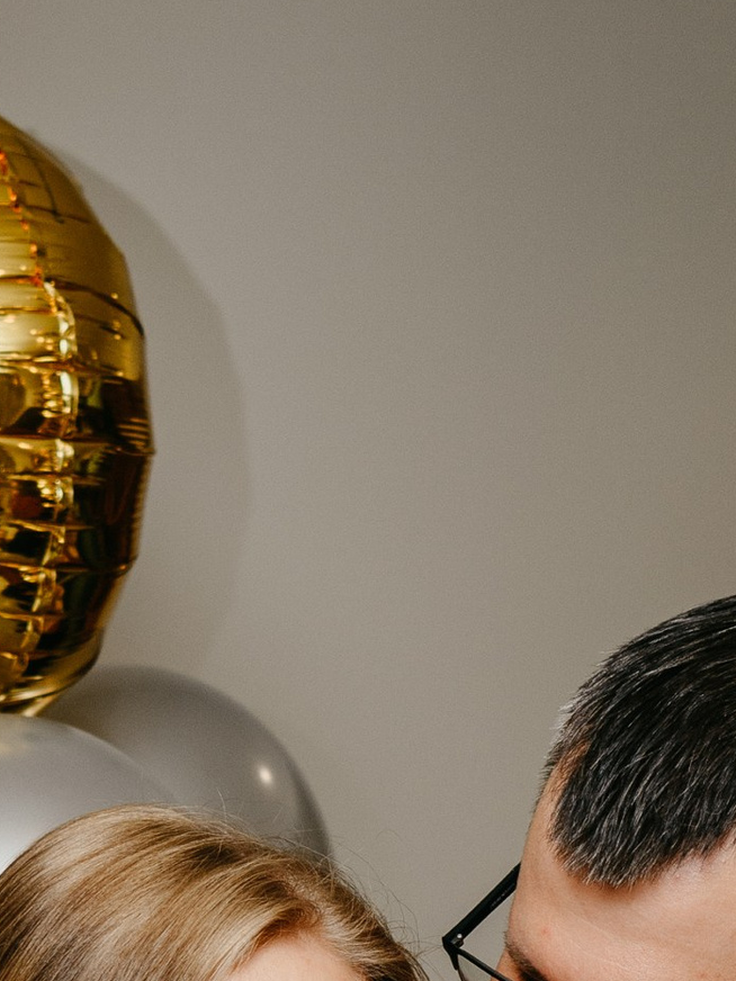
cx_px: 631
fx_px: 4082
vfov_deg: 13.2
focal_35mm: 144
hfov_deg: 10.3
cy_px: 1318
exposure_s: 1/160
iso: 200
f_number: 3.5
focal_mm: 34
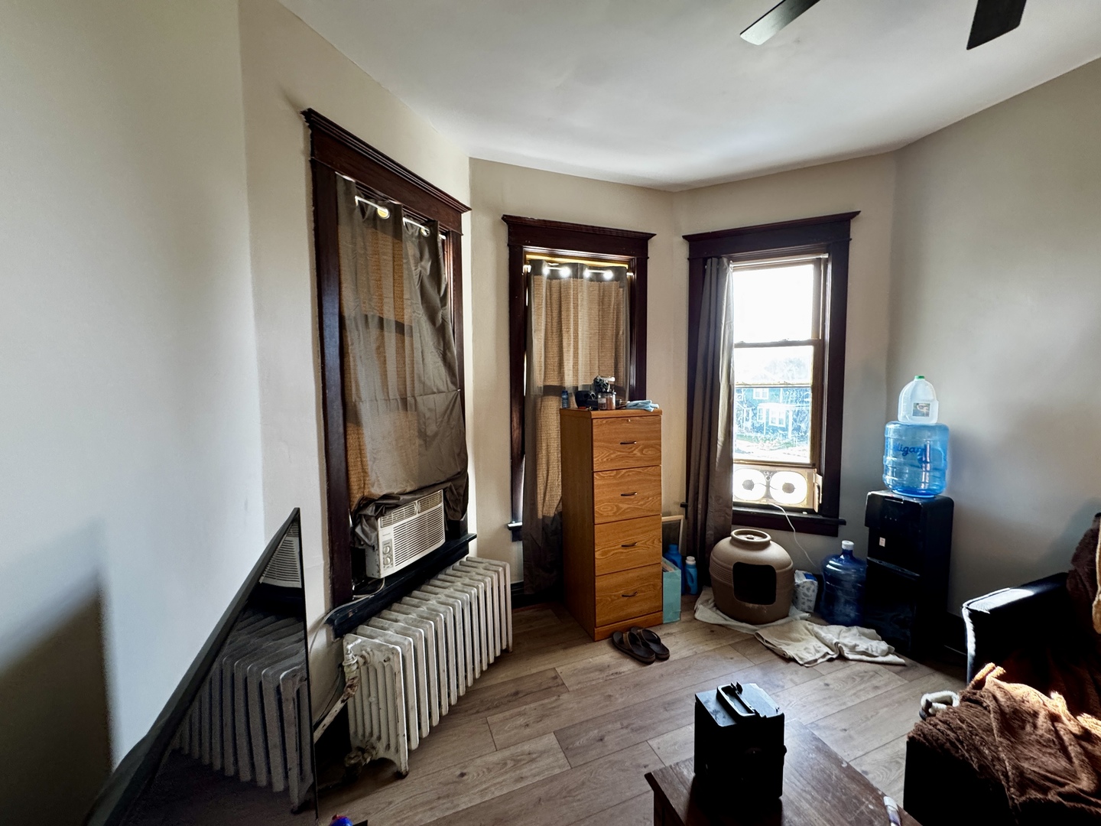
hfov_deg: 102.1
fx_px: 445
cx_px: 550
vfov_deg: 85.7
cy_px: 413
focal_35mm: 14
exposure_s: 1/53
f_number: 2.2
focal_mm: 2.22
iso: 250
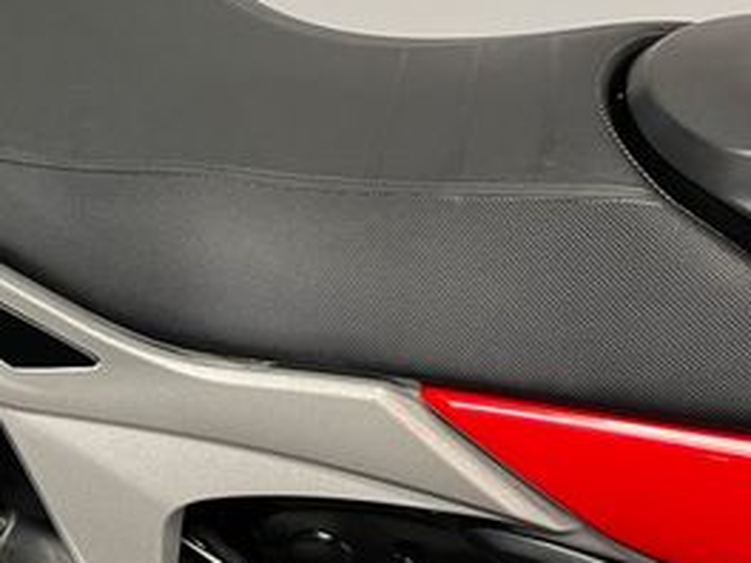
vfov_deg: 22.3
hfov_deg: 28.6
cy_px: -9
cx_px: -23
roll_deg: +0.8
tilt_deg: -37.8
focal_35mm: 63
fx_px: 1367
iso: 125
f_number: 1.6
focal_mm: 5.1
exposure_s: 1/50
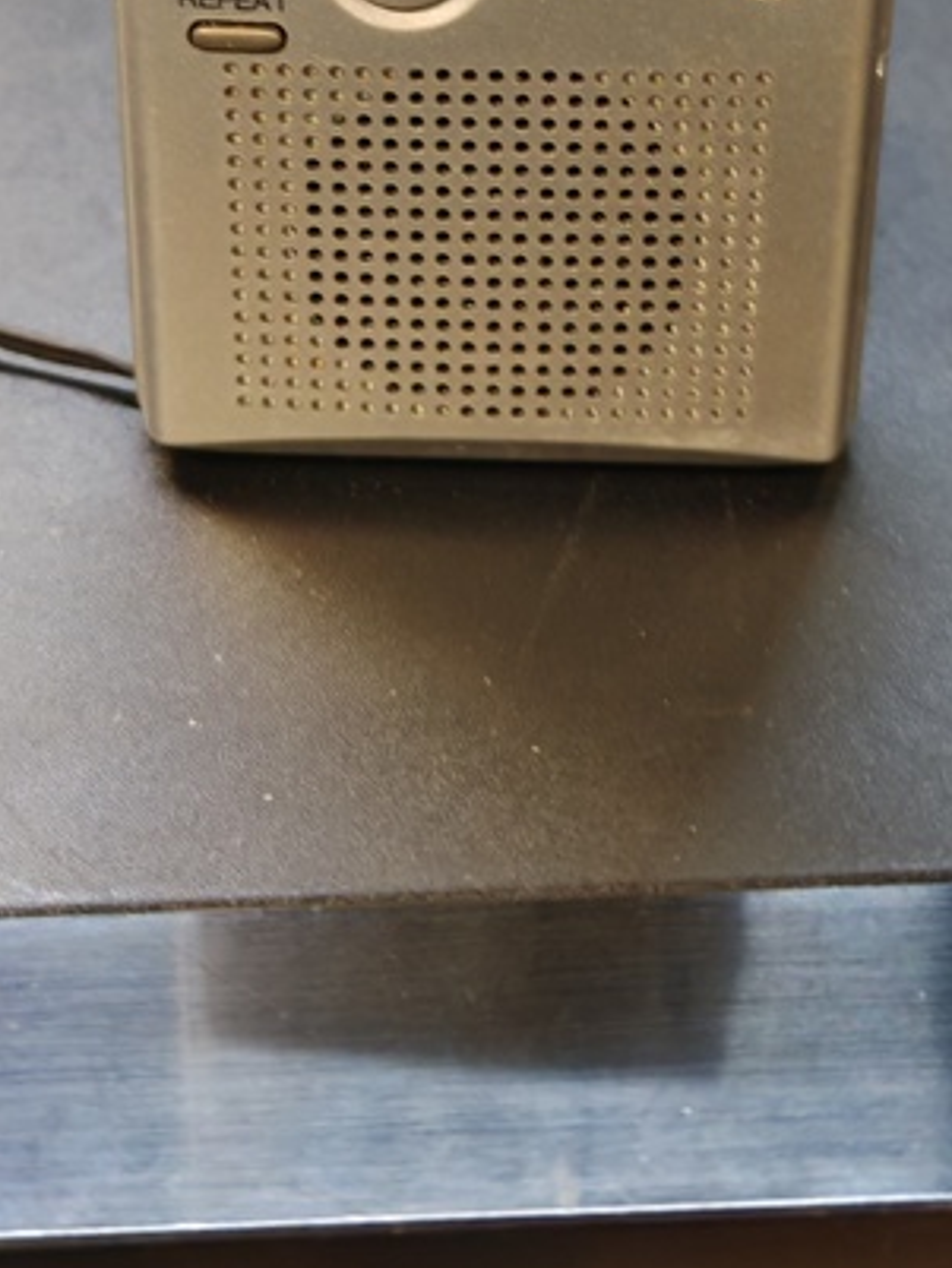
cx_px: 402
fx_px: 2529
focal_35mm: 69
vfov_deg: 26.9
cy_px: 70
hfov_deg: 21.3
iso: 1000
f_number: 1.9
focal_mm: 6.67
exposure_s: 1/25
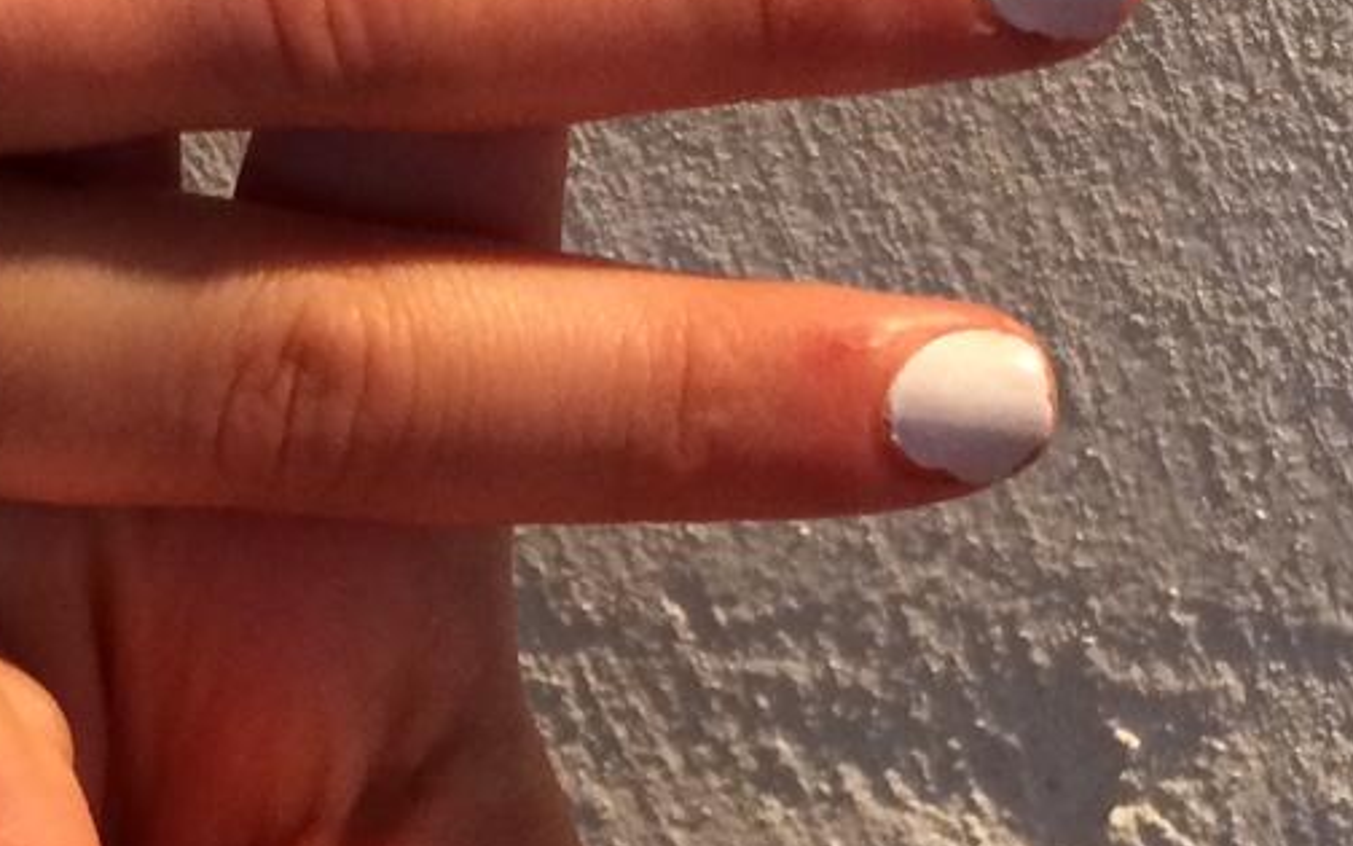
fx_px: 3798
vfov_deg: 12.7
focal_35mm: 103
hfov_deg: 19.7
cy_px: 400
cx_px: 89
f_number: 2.2
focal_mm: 4.12
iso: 160
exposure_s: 1/30
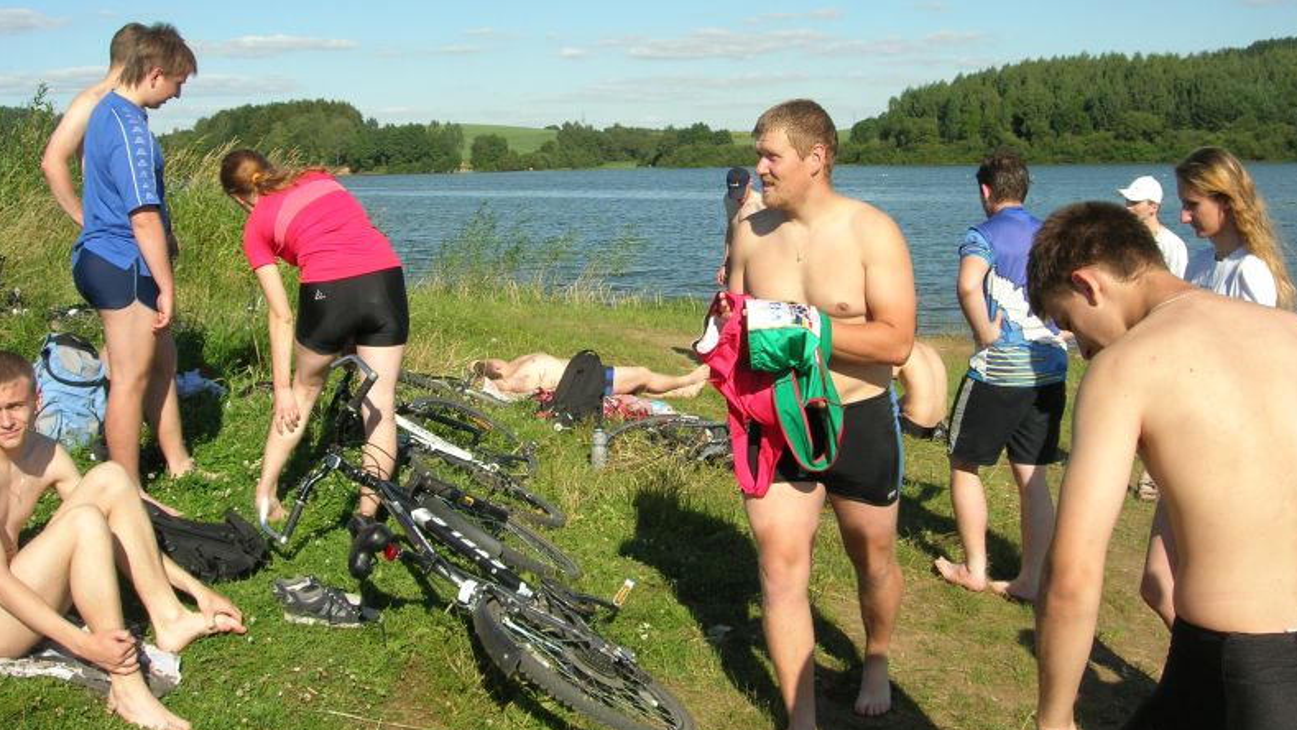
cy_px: 270
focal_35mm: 42
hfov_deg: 48.4
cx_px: 651
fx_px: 1445
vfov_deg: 28.2
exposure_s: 1/557
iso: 64
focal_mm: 7.8
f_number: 4.8
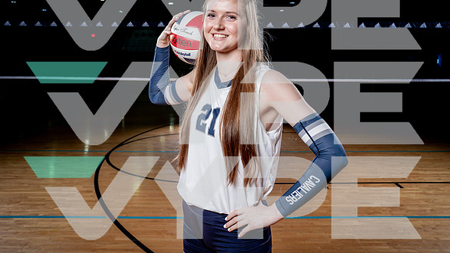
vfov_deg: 33.6
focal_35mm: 35
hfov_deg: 56.6
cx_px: 225
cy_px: 103
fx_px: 418
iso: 250
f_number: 5.6
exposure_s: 1/250
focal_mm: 32
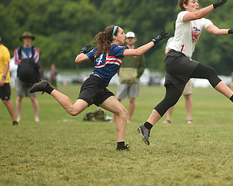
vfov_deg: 4.3
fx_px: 2474
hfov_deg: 5.4
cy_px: 63
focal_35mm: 359
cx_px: 204
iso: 200
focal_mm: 200
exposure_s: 1/1250
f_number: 2.8
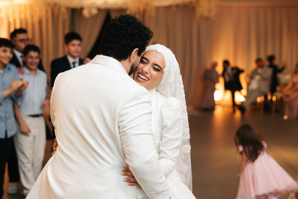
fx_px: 498
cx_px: 149
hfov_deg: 33.3
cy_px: 86
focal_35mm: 60
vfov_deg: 22.5
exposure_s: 1/160
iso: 800
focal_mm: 52
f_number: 2.2
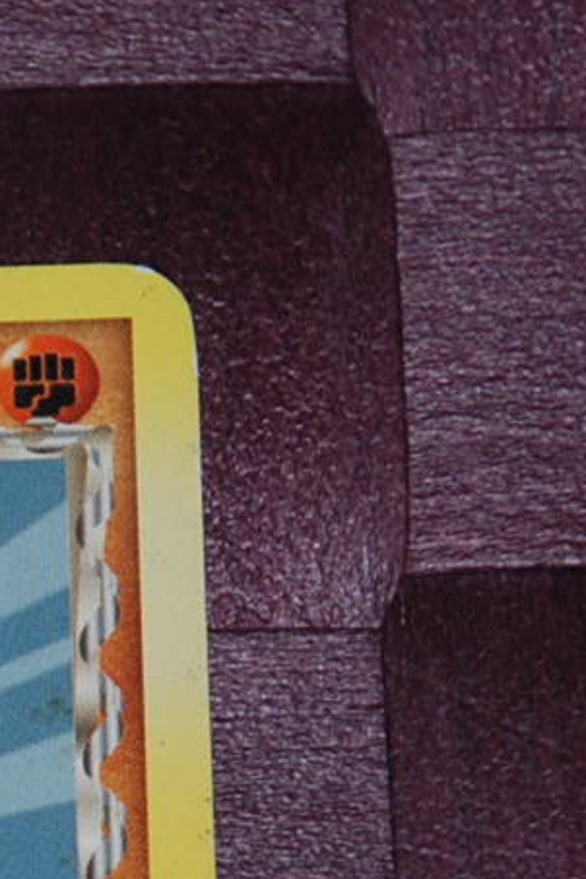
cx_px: -376
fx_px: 14896
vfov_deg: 3.4
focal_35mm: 610
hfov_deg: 2.2
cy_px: 1186
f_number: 5.6
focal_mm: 95
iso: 200
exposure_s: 1/60
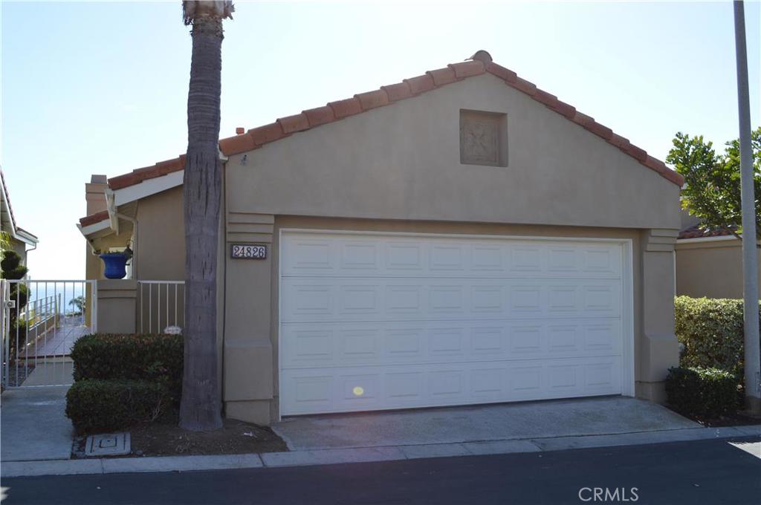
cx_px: 380
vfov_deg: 39.9
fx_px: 697
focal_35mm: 33
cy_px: 252
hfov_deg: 57.3
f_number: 7.1
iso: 100
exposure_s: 1/200
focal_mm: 22
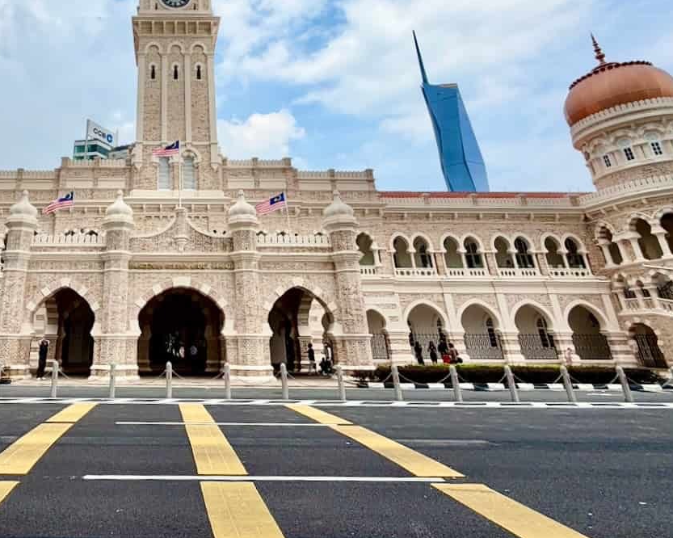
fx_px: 418
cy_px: 179
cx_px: 179
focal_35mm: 21
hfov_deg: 72.9
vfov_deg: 63.8
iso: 20
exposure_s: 1/1087
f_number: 2.2
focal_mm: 2.2
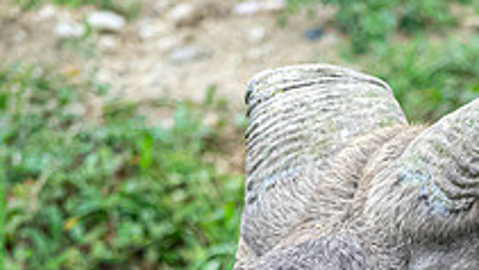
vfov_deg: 0.7
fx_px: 21860
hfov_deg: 1.3
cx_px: 313
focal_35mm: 1720
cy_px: 407
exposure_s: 1/500
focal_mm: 219.33
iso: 800
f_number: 4
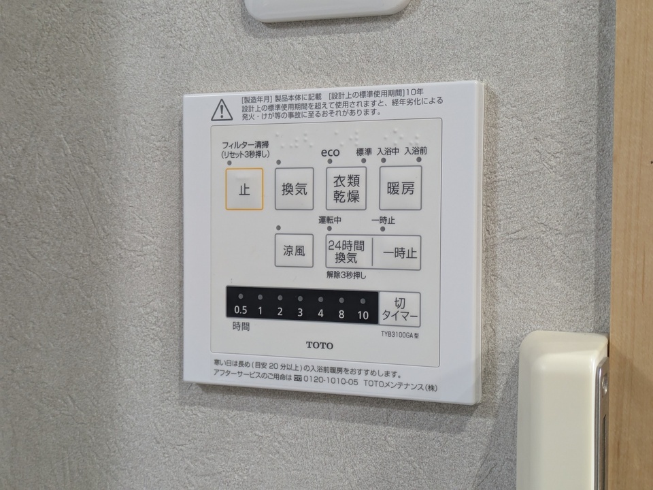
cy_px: 245
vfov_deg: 28.6
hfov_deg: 37.5
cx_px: 326
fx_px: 962
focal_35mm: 51
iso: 110
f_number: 1.89
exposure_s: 1/24
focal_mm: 5.43
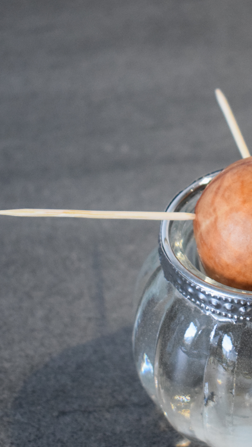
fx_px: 1165
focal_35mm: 98
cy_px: 235
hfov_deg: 12.2
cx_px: 258
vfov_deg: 21.8
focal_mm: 31
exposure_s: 1/60
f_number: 4.2
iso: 2200
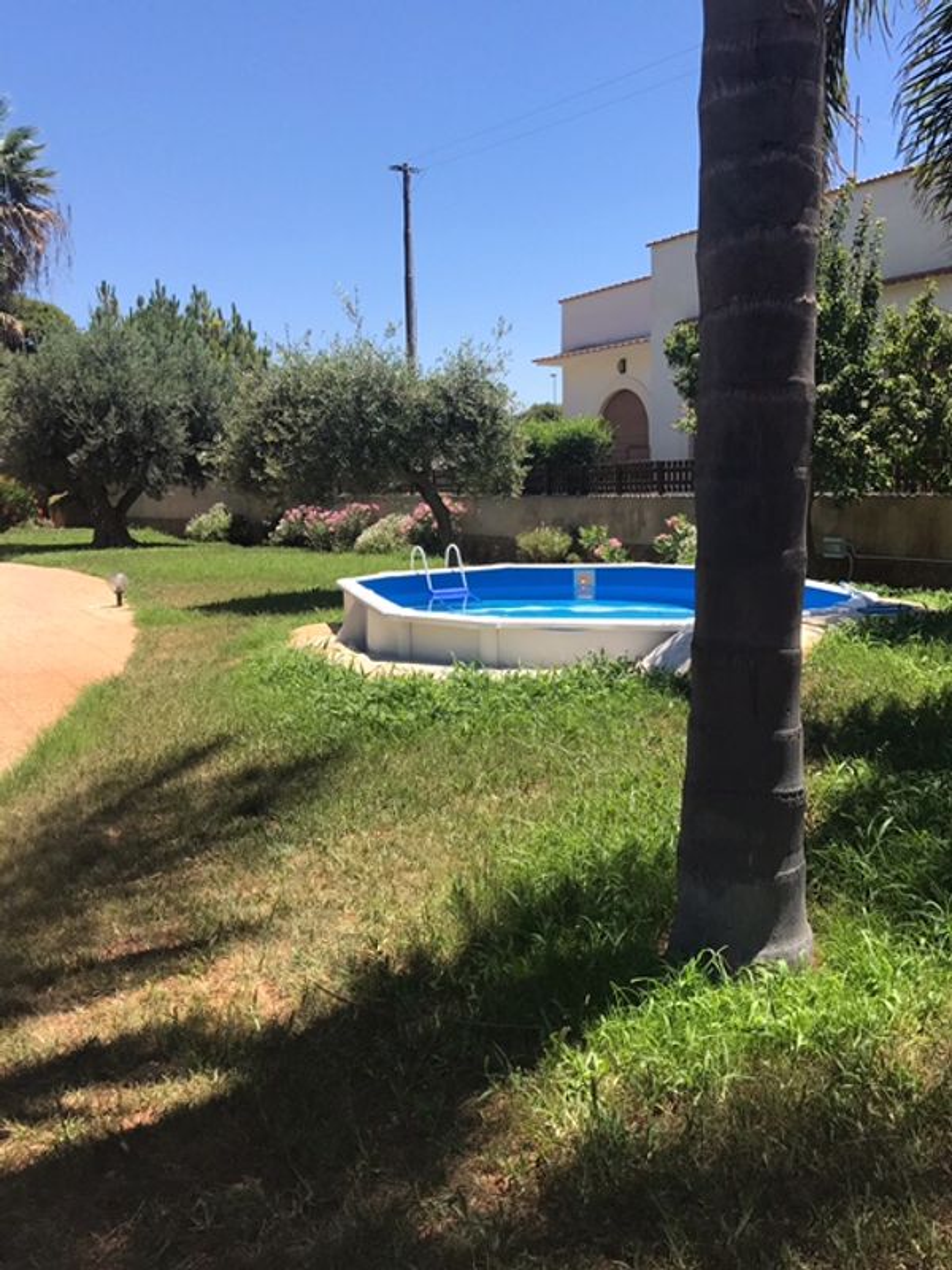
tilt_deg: -4.9
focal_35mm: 28
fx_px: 1027
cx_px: 476
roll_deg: -3.8
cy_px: 635
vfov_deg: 63.4
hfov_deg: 49.7
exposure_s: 1/1681
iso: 20
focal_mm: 3.99
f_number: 1.8
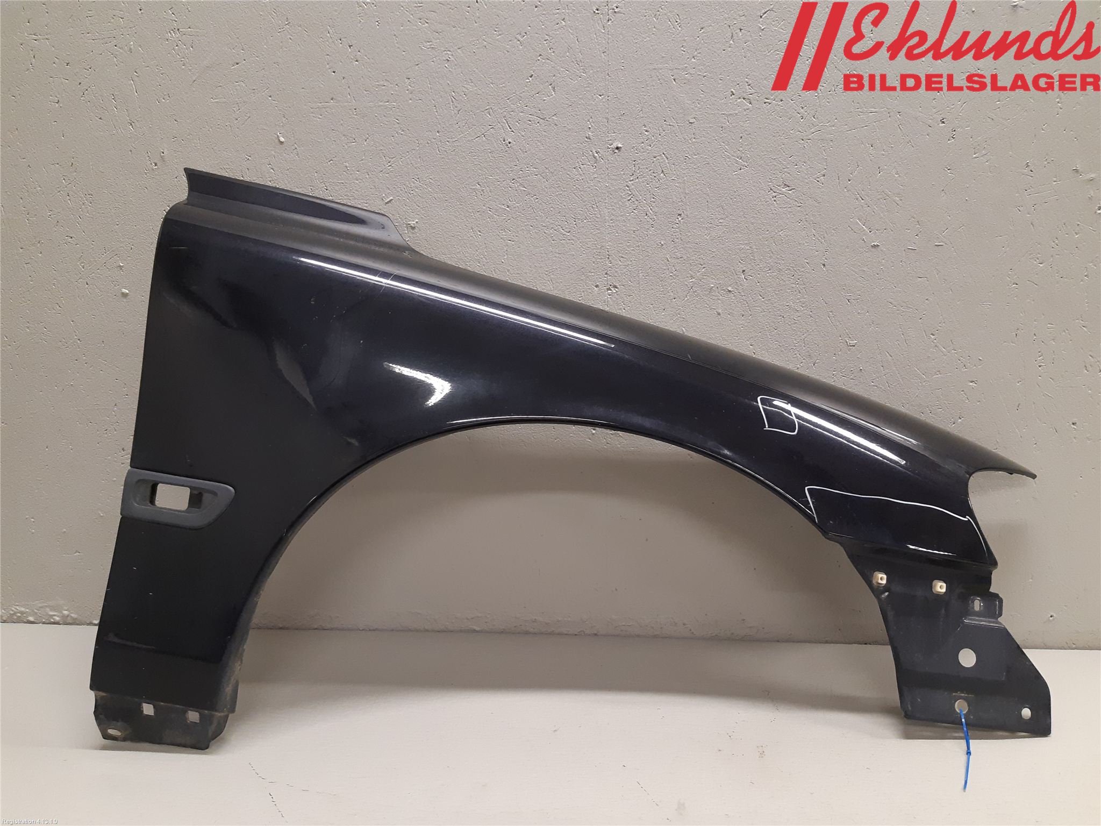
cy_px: 413
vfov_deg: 53.1
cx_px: 550
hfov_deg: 67.3
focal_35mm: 26
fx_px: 827
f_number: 1.7
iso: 200
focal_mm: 3.93
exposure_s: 1/50
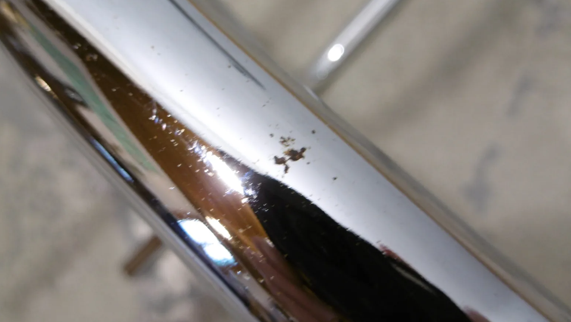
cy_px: 150
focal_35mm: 27
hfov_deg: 69.8
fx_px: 409
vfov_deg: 42.9
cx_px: 281
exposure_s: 1/6
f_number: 3.1
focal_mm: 4.3
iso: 100
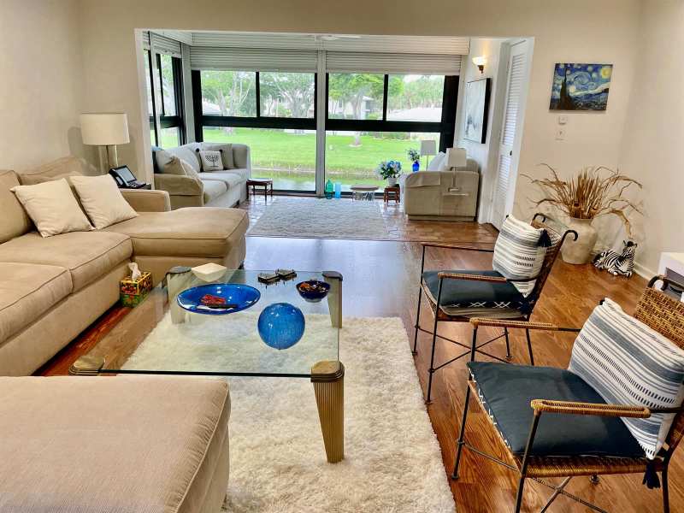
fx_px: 514
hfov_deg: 67.3
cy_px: 256
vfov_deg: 53.1
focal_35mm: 26
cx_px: 342
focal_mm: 4.2
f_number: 1.6
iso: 80
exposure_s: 1/120
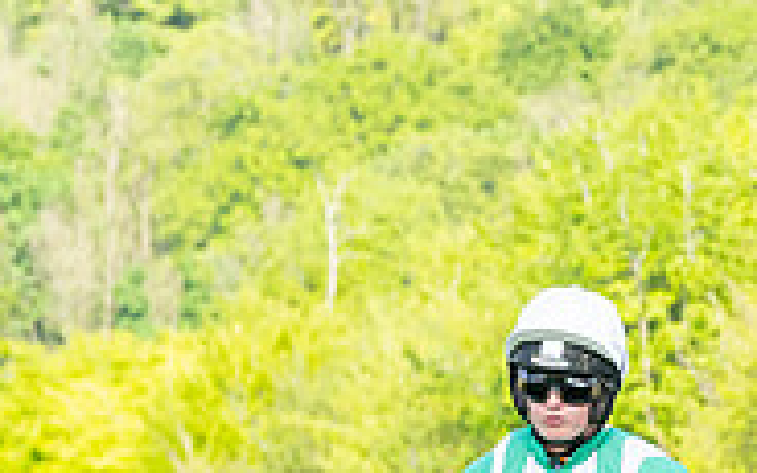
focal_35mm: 696
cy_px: 771
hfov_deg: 3.0
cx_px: 1293
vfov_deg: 1.9
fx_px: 14359
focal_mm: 103
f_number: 5
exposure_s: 1/1000
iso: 400
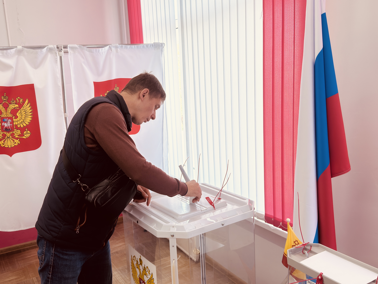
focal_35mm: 35
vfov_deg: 40.7
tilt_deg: -10.0
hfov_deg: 52.6
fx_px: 382
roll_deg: +2.1
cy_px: 142
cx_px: 189
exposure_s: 1/150
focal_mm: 6.76
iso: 50
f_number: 1.78
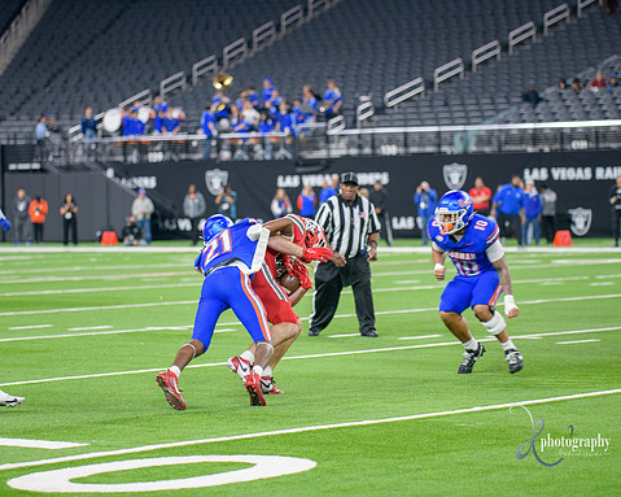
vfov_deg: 10.9
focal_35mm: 142
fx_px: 2609
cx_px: 272
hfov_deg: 13.6
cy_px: 248
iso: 1000
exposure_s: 1/400
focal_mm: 125
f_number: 2.8
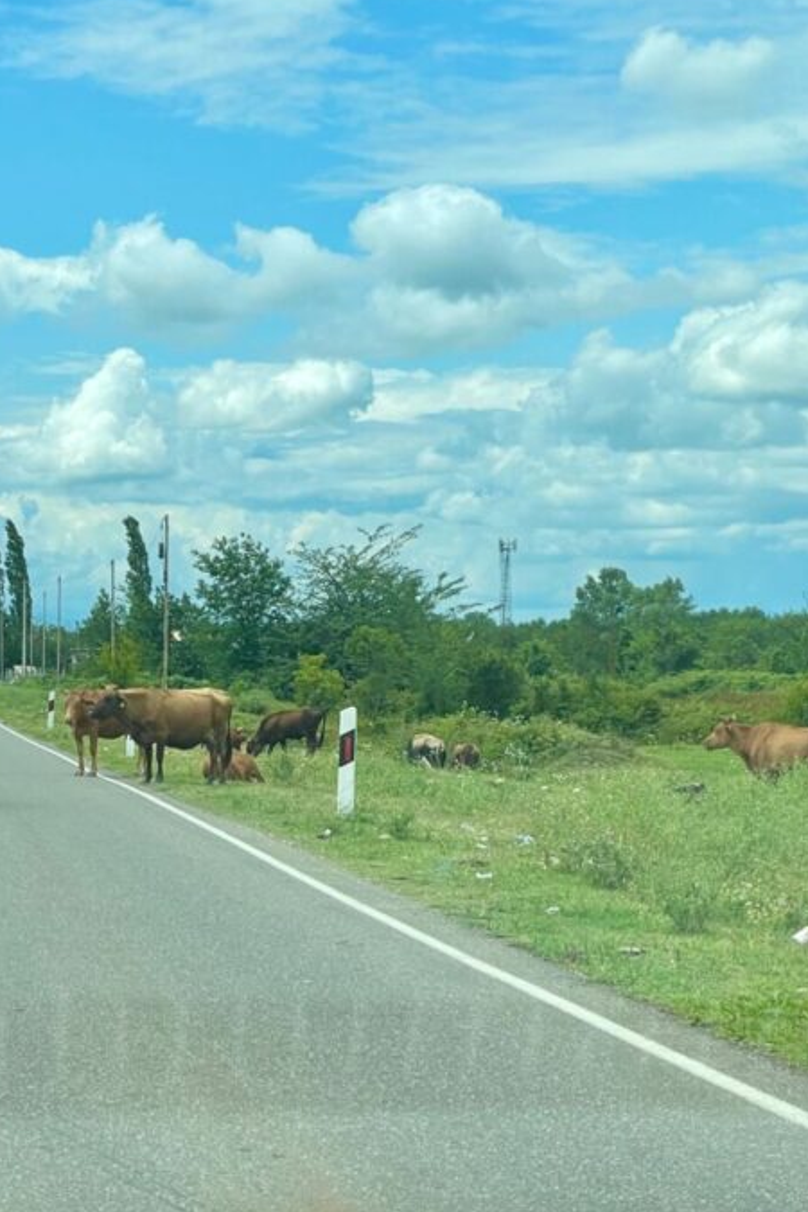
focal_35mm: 82
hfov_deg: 16.2
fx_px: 2760
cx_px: -74
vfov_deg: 24.8
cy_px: 670
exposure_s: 1/1546
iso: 25
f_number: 2
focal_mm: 6
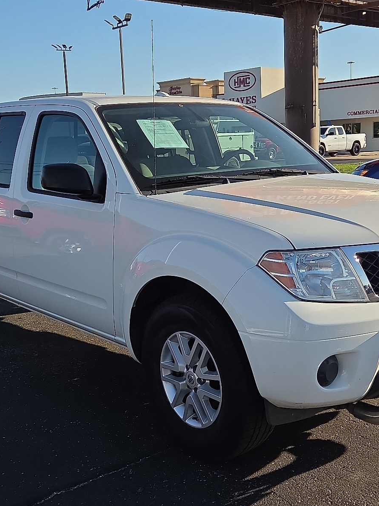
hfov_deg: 31.5
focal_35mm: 46
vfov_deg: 41.2
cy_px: 255
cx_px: 201
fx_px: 672
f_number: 1.8
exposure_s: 1/1429
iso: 25
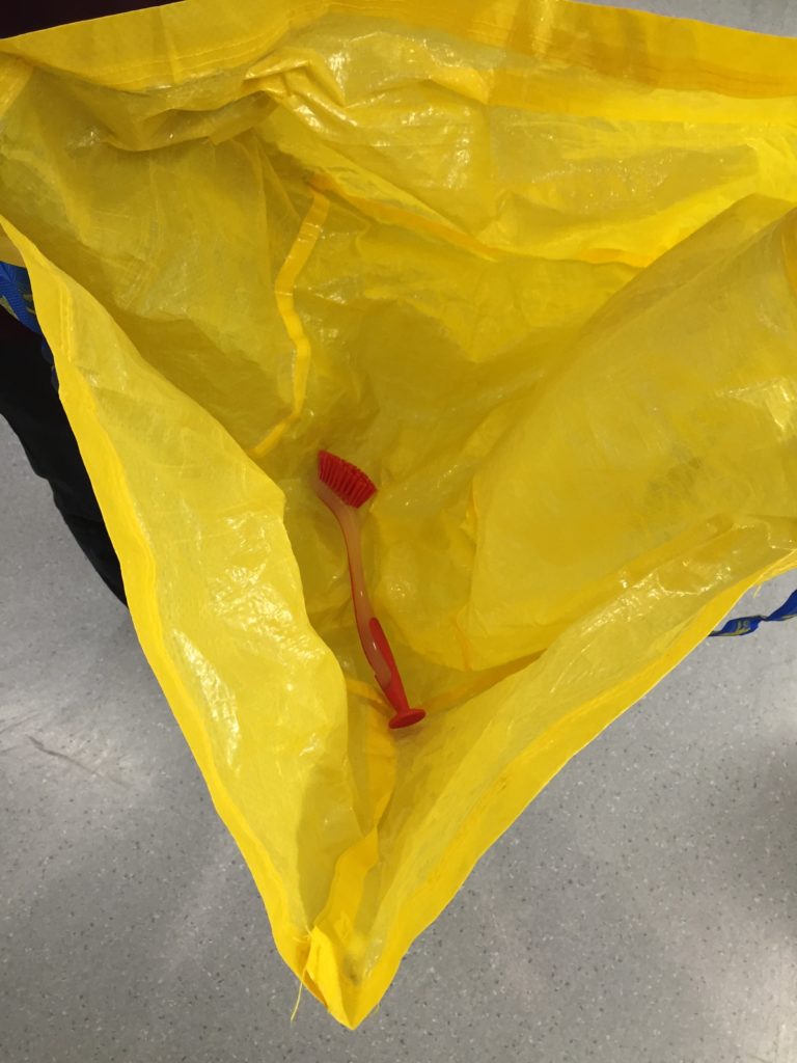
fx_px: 890
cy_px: 532
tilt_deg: -62.5
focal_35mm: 29
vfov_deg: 61.7
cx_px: 398
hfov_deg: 48.2
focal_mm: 4.15
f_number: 2.2
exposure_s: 1/33
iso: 125
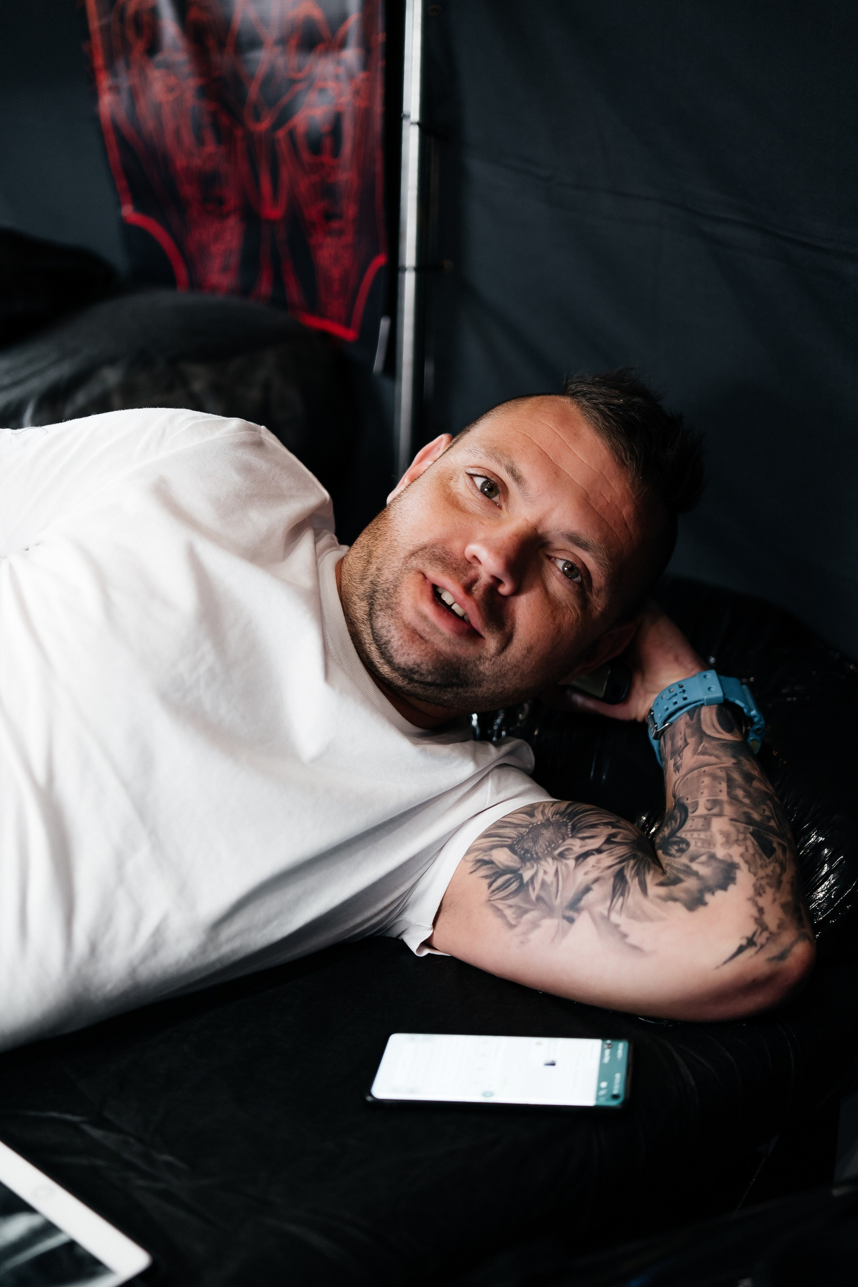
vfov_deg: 42.7
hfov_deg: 29.2
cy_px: 657
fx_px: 1645
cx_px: 425
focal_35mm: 46
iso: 500
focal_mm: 45
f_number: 1.8
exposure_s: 1/160
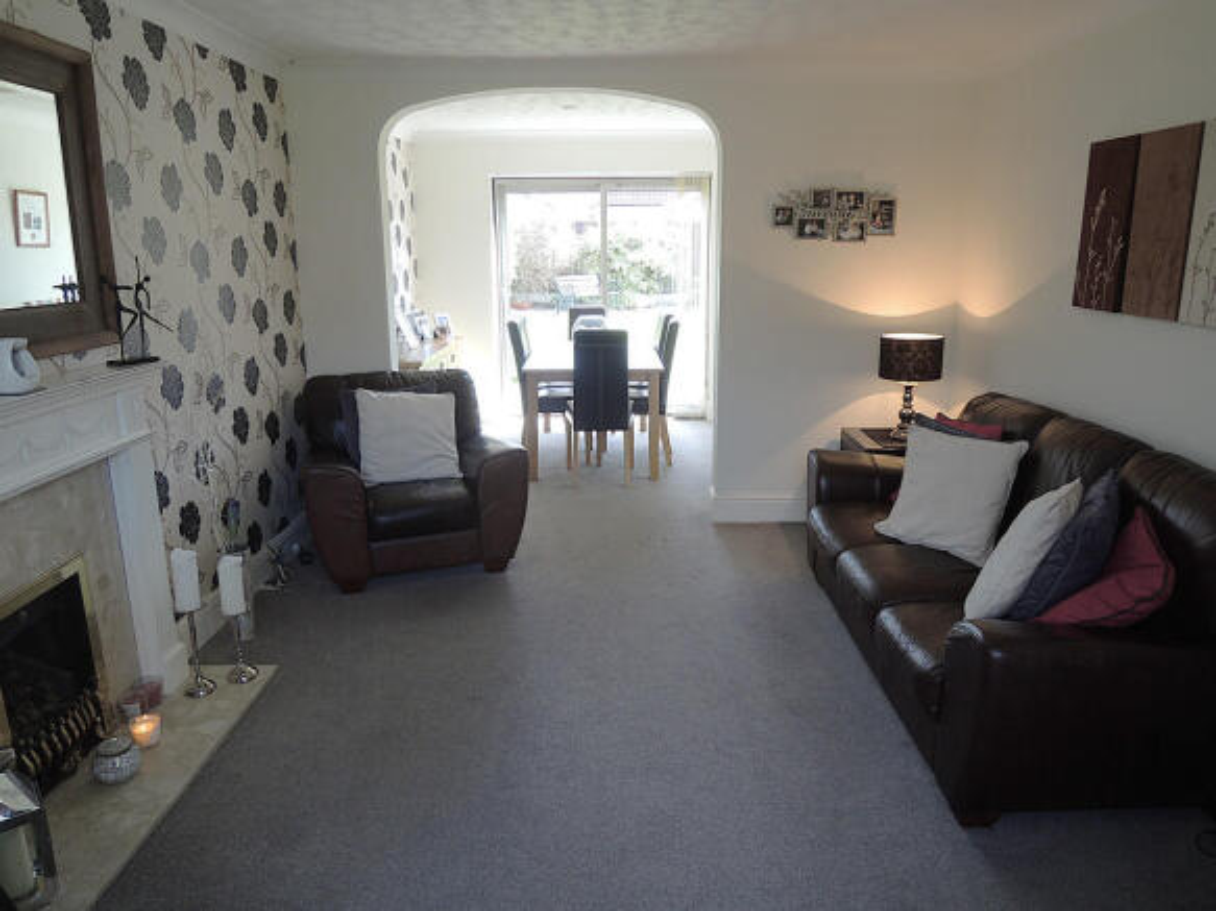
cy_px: 456
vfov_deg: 56.8
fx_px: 843
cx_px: 608
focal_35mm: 24
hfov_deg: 71.6
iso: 100
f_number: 2.8
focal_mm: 4.3
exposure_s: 1/50
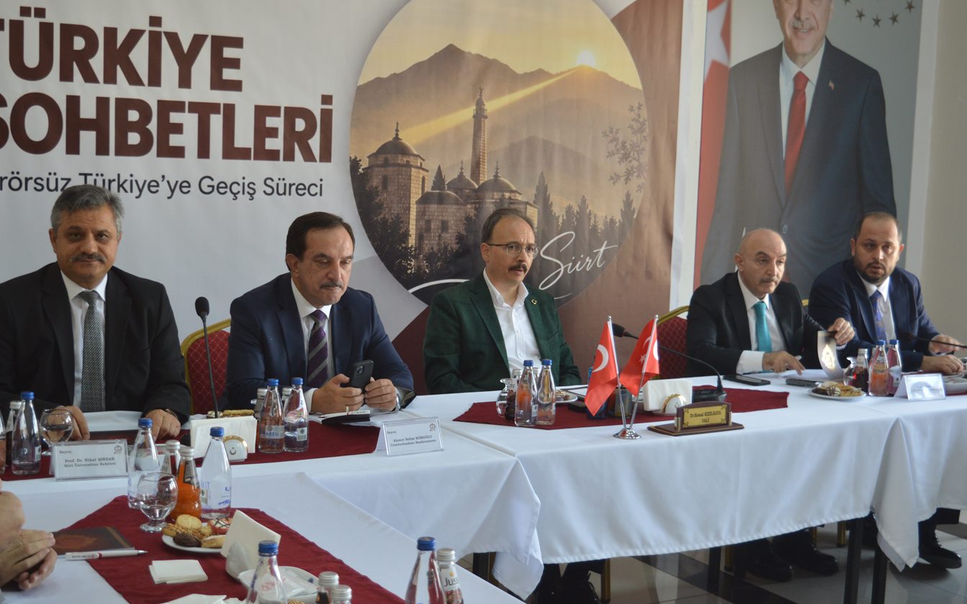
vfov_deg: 24.4
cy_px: 306
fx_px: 1397
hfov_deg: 38.2
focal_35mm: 53
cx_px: 481
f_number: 4.5
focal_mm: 34
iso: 400
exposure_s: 1/80
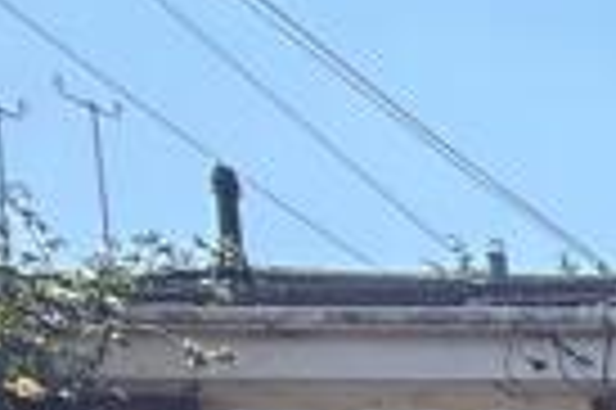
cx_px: 1857
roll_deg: -0.7
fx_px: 1863
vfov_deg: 9.5
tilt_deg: -8.8
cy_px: 1275
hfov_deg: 11.2
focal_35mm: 109
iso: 50
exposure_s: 1/726
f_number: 2.2
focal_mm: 2.22
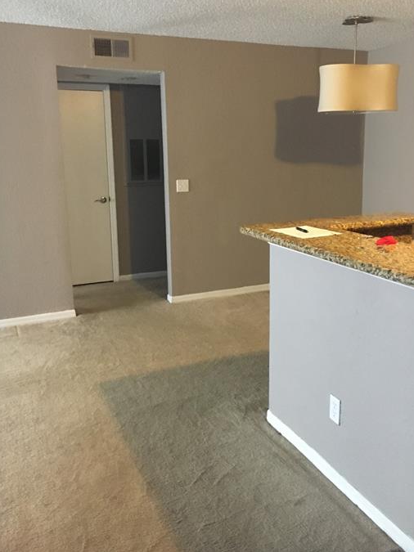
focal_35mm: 33
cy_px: 247
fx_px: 526
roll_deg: +0.9
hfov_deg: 42.9
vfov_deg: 55.2
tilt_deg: -10.8
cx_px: 228
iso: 250
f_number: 2.2
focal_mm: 4.15
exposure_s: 1/15
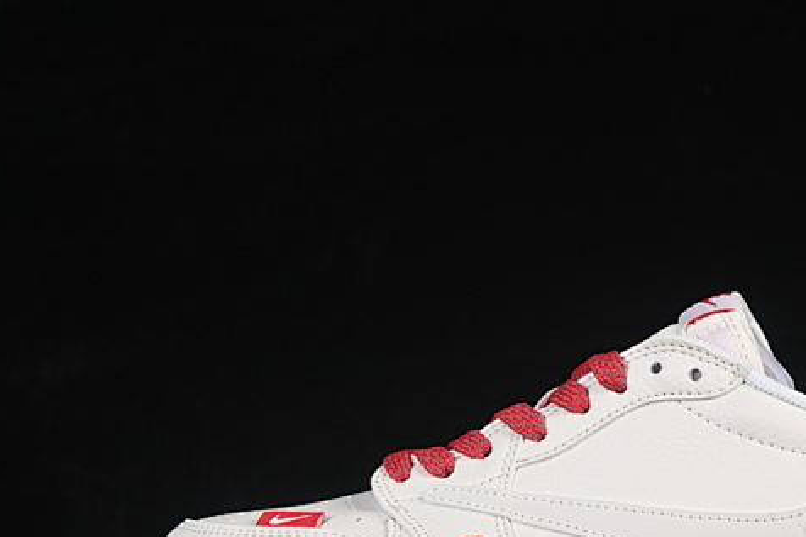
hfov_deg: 16.2
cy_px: 397
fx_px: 2820
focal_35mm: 126
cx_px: 630
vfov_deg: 10.9
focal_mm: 50
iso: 160
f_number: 8
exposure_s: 1/80
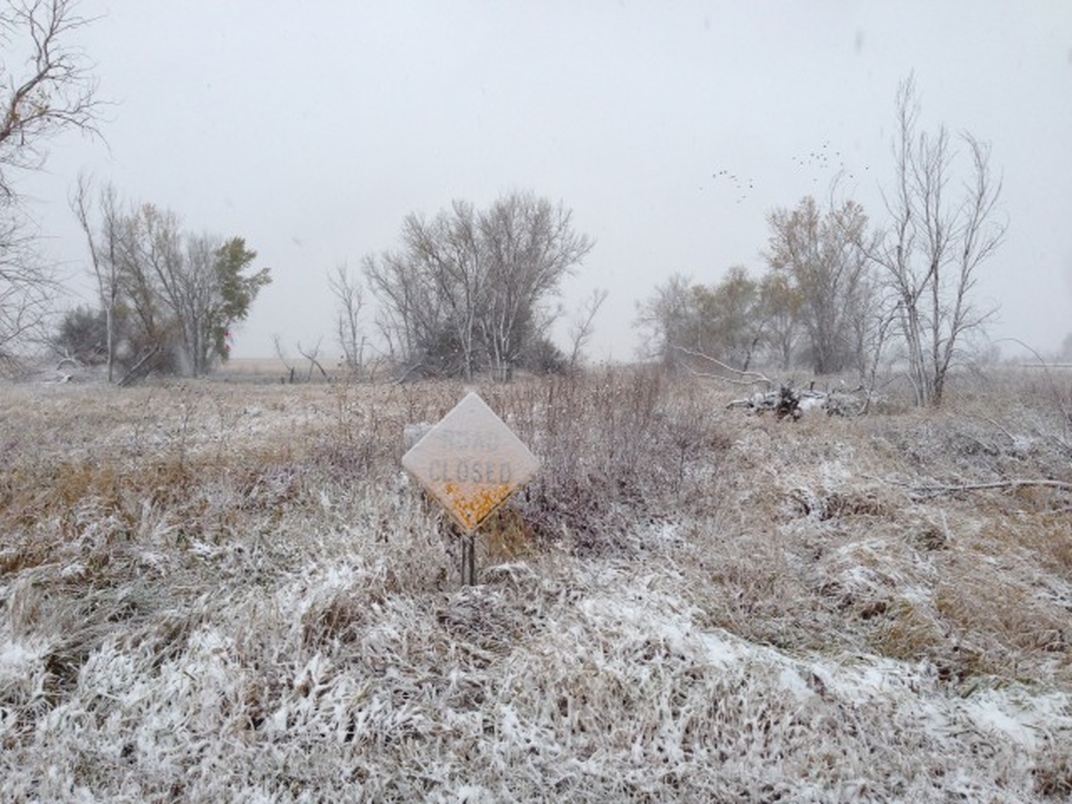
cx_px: 536
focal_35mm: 33
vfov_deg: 42.9
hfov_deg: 55.4
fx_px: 1022
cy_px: 402
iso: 50
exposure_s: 1/339
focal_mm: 4.12
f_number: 2.4
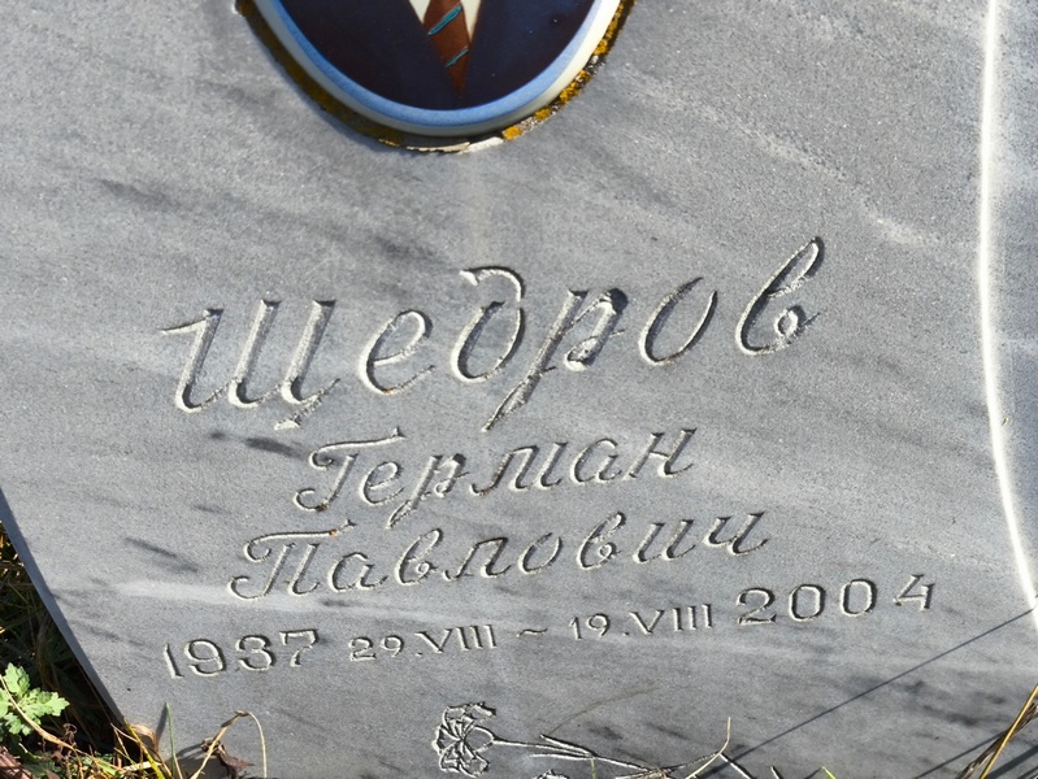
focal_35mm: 50
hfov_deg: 38.2
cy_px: 390
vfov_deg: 29.1
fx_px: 1500
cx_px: 519
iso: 50
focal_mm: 4.71
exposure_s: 1/484
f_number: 1.7
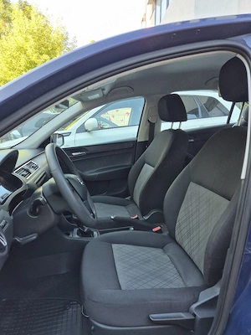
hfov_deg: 58.9
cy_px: 168
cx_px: 126
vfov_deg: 73.9
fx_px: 222
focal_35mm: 23
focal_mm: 5.4
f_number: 1.8
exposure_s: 1/182
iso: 200
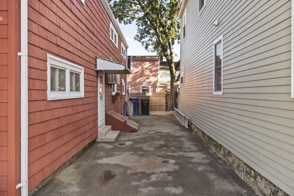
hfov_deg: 71.5
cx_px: 147
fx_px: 204
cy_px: 98
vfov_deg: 51.3
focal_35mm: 25
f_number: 8
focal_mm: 17
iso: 500
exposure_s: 1/60
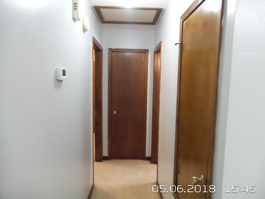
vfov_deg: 58.9
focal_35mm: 23
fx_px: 176
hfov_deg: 73.9
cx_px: 132
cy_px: 100
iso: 800
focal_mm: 4.1
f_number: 2.8
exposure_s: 1/30
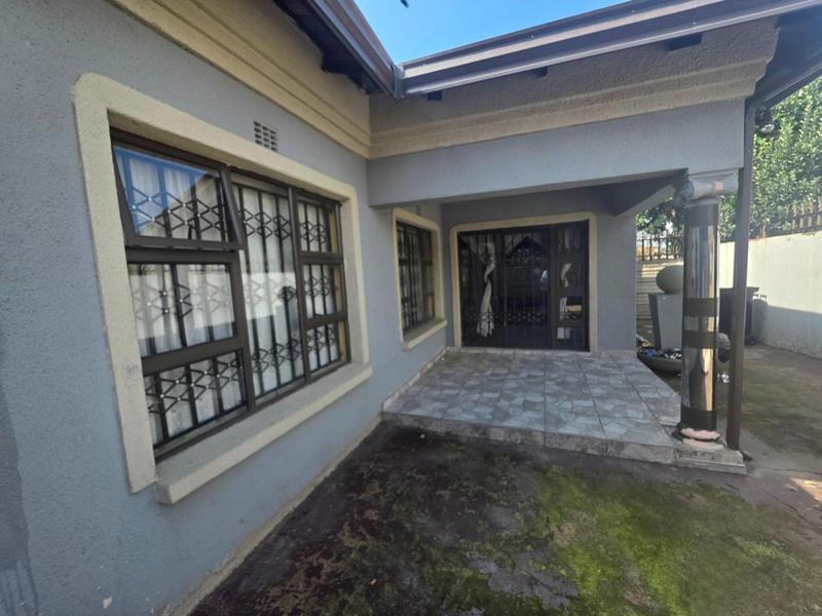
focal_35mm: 13
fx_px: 309
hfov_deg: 106.2
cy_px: 308
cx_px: 411
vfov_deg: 89.9
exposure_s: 1/1111
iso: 40
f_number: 1.9
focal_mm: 2.2
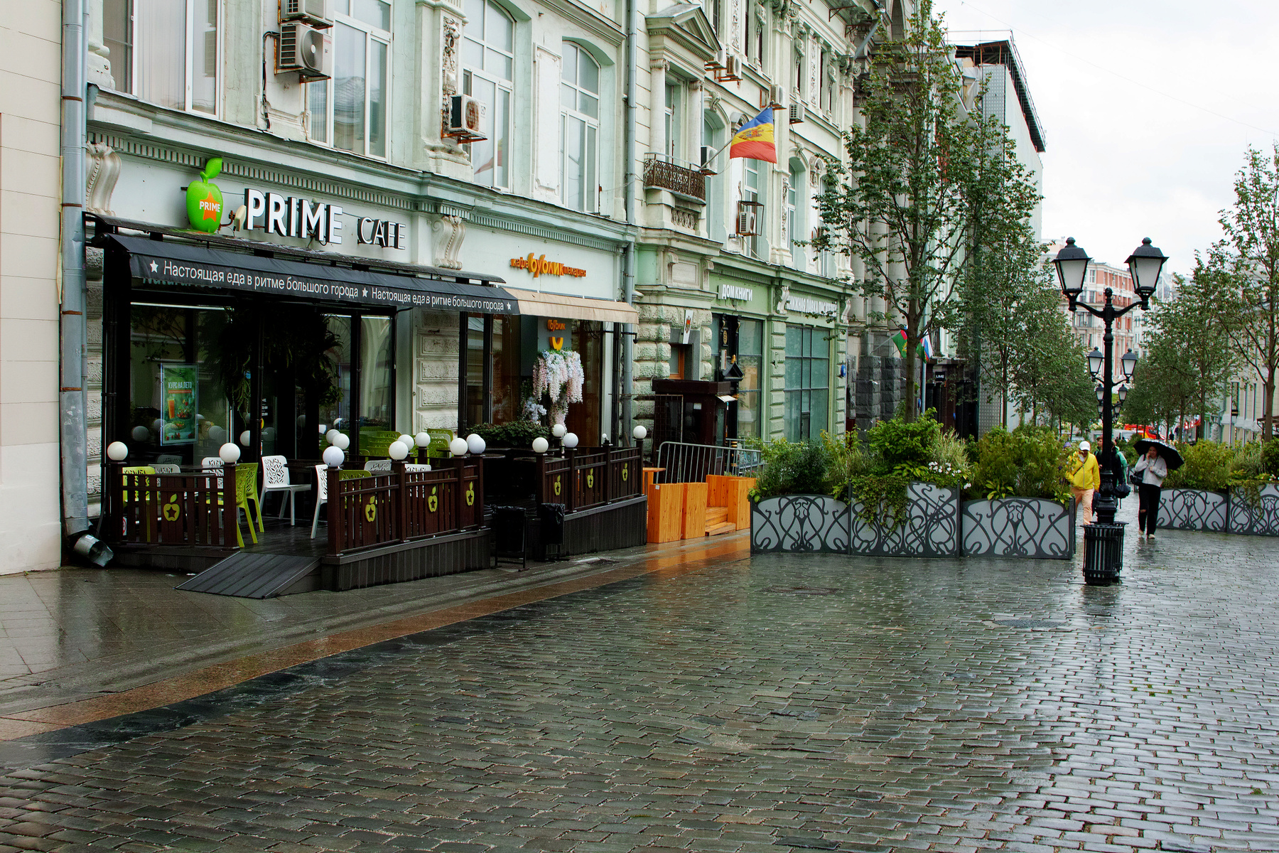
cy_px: 426
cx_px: 640
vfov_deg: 34.2
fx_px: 1385
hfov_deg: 49.6
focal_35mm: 39
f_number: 8
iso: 100
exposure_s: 1/60
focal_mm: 26
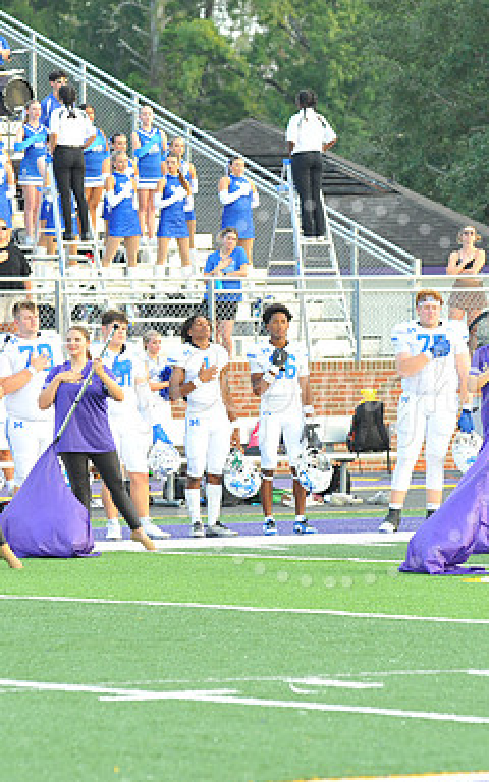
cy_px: 391
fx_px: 6077
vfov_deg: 7.4
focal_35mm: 285
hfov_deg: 4.6
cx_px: 330
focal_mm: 185
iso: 500
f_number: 6.3
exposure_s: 1/100
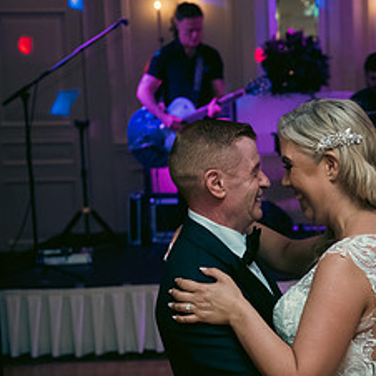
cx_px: 406
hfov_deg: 17.2
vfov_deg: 17.7
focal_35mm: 98
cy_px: 239
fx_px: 1204
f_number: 3.5
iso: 1250
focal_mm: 45
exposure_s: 1/160
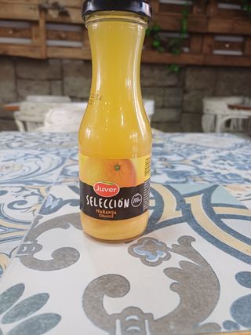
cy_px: 168
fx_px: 242
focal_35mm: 25
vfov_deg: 69.4
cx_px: 126
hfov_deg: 54.9
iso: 200
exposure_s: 1/50
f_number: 1.8
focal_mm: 4.65
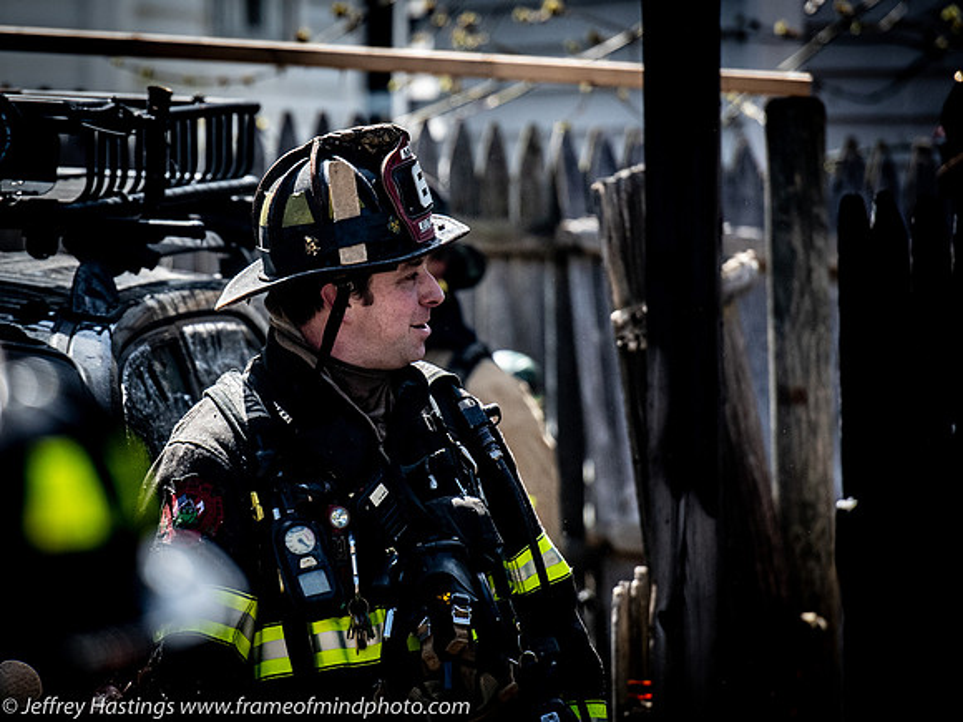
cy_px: 309
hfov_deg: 5.1
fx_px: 10755
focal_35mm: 387
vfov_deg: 3.8
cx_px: 318
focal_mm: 200
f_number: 3.5
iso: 1000
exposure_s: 1/4000
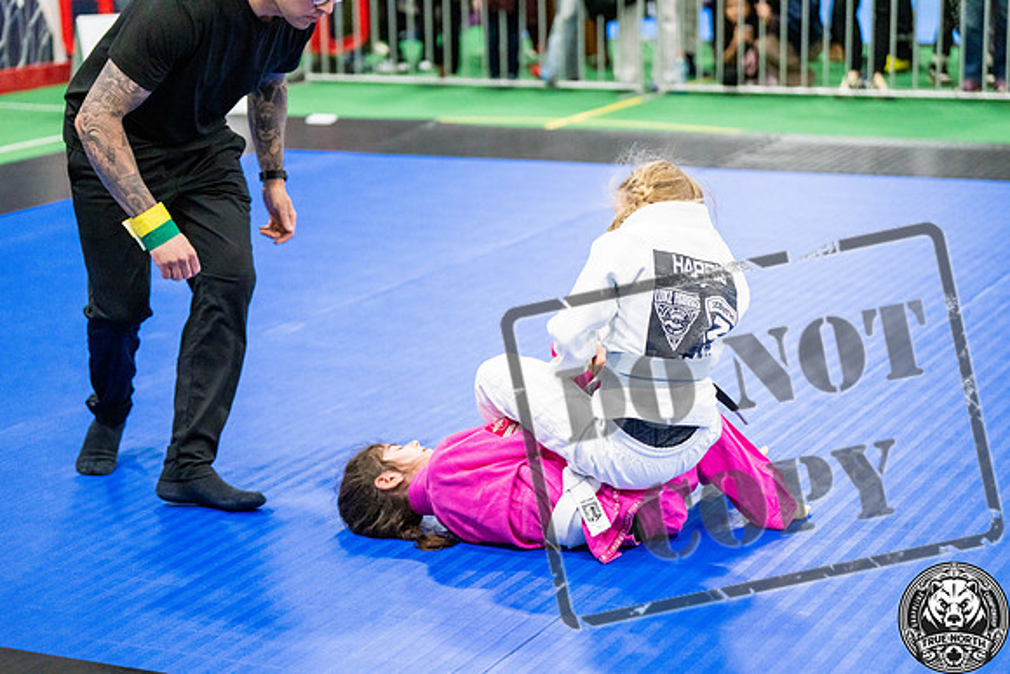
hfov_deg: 26.3
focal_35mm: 77
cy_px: 337
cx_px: 505
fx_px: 2161
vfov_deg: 17.7
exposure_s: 1/640
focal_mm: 77
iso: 4000
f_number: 2.8
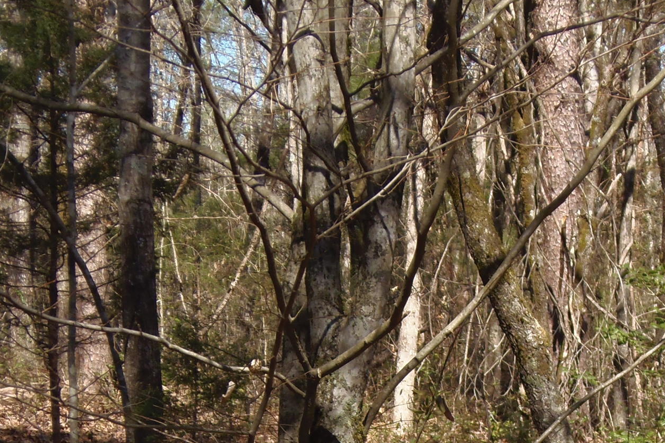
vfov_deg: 11.1
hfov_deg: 16.7
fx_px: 2253
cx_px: 498
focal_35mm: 122
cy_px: 469
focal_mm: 9.1
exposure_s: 1/250
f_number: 3.8
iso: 64
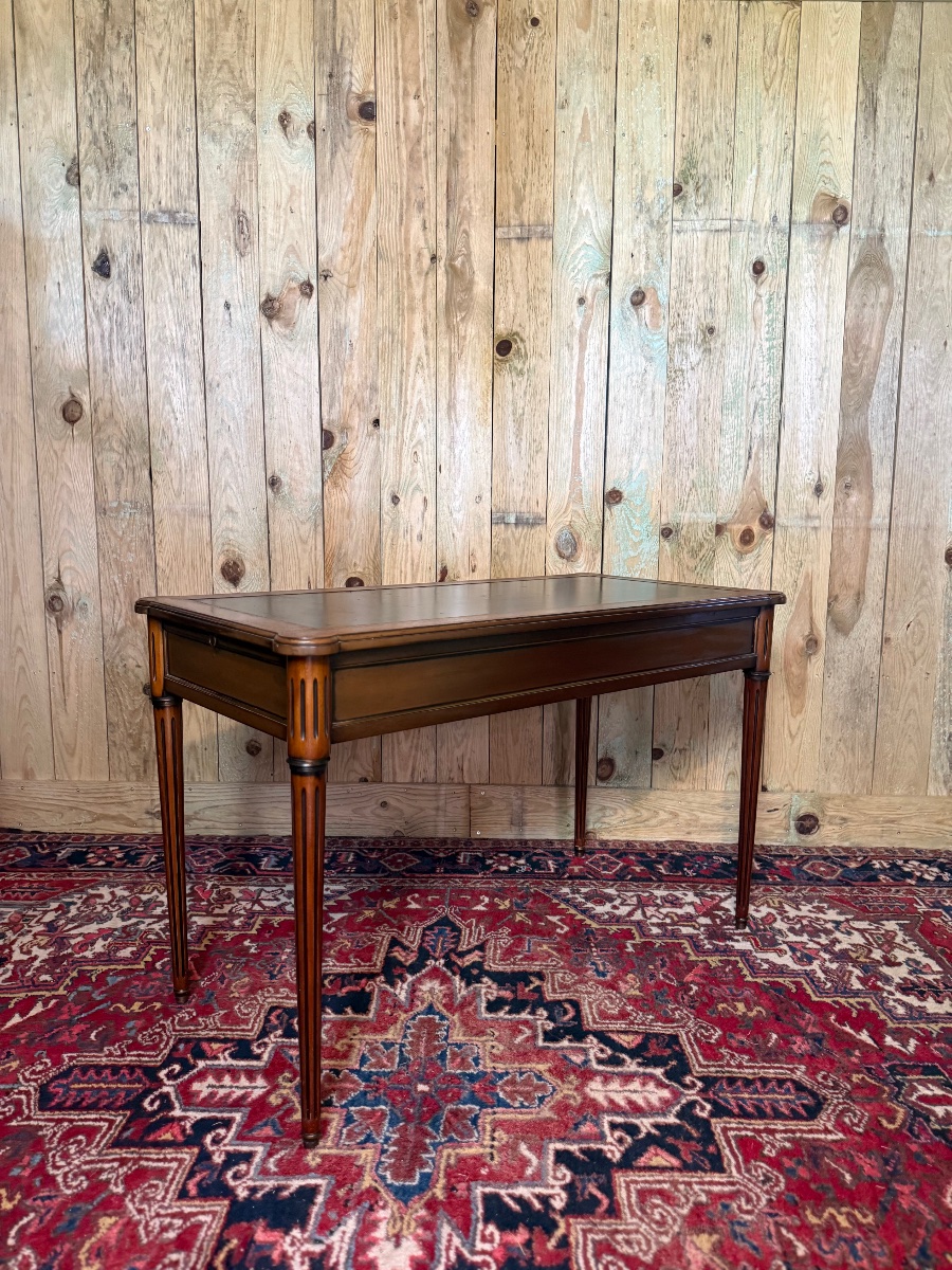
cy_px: 635
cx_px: 476
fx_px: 880
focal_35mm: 24
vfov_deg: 71.6
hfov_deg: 56.8
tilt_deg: -8.0
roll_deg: -1.1
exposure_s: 1/50
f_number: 1.78
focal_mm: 6.76
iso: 640
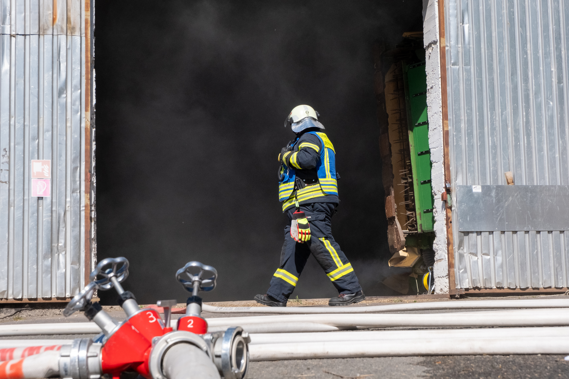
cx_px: 284
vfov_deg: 18.2
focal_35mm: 75
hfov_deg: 27.0
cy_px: 190
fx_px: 1185
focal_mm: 50
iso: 1250
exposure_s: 1/1600
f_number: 13
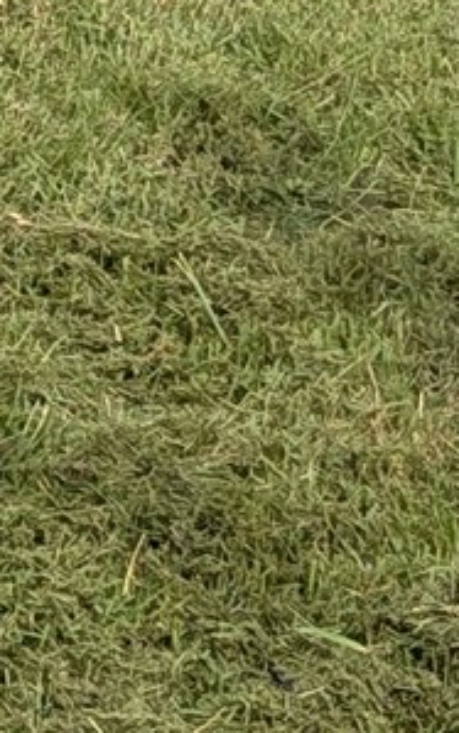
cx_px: -943
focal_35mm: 174
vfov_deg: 11.5
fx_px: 3481
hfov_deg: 6.8
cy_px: -412
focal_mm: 4.53
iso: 29
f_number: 1.7
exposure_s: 1/1873
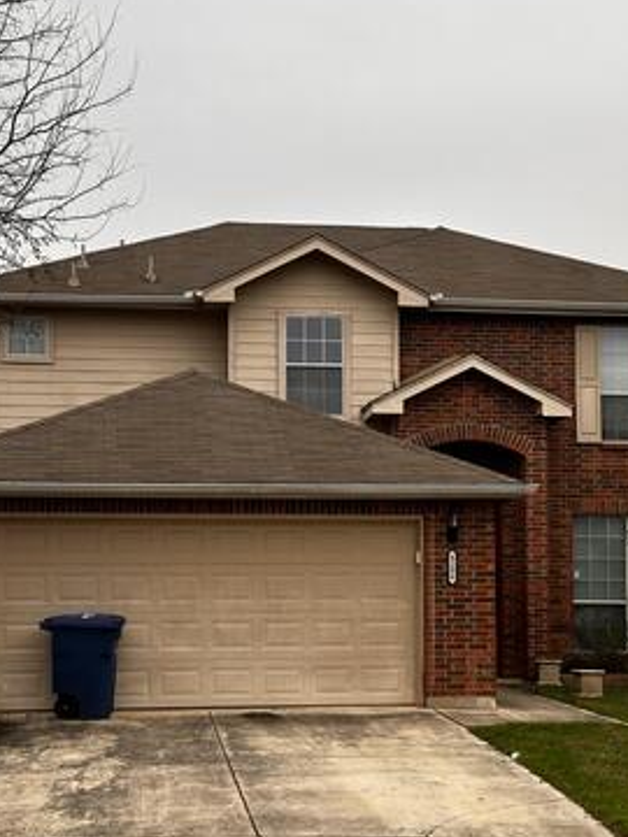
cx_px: 333
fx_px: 1548
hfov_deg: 22.9
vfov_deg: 30.2
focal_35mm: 64
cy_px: 488
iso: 64
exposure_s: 1/324
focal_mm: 6.86
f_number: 1.78
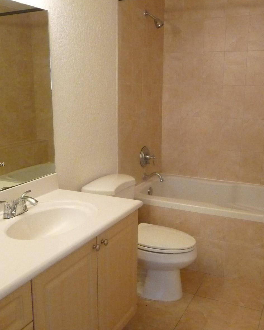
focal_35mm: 37
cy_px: 165
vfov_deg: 49.1
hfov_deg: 40.1
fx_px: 362
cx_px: 139
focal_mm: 4.7
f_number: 3.3
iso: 800
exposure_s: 1/40
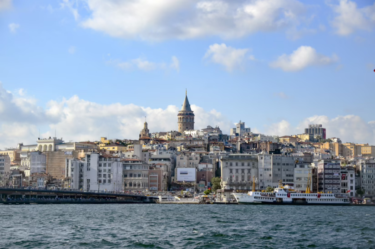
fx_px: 904
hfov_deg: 23.4
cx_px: 188
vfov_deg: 15.6
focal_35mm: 87
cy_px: 124
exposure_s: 1/1600
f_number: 7.1
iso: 400
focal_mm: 58
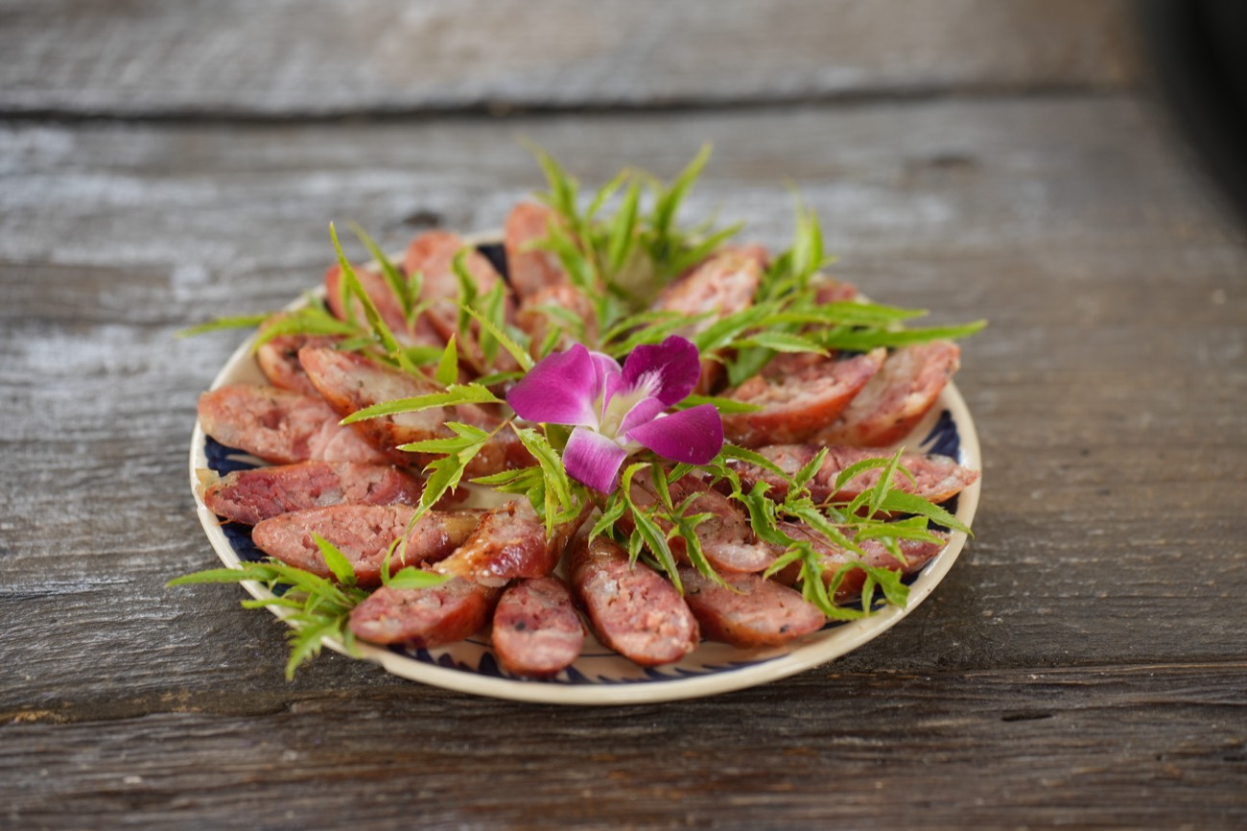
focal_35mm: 123
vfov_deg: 11.1
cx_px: 624
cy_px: 416
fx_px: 4259
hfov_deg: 16.7
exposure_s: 1/200
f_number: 3.5
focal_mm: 123
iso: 250
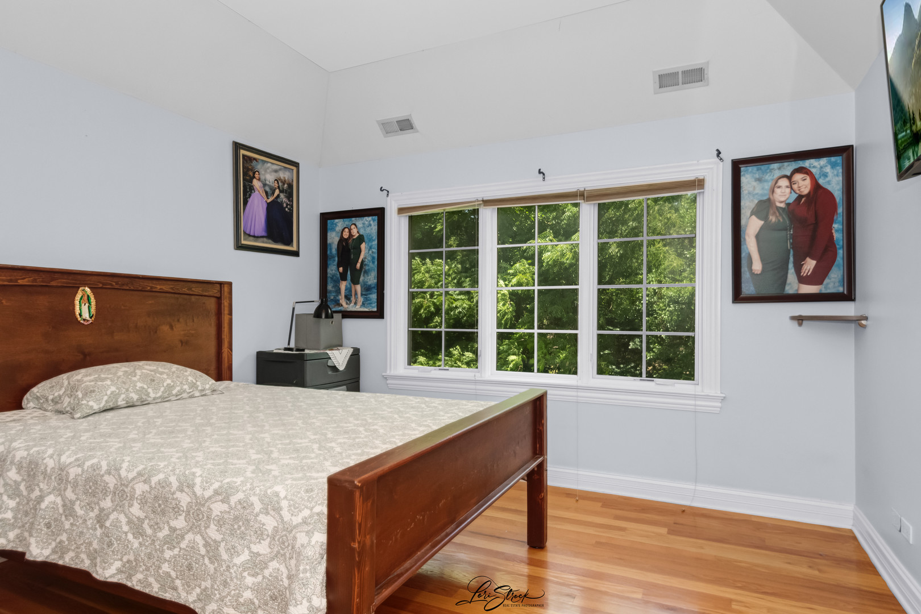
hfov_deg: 81.2
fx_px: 537
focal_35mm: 21
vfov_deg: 59.5
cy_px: 307
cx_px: 460
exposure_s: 1/320
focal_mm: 14
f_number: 8
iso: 400
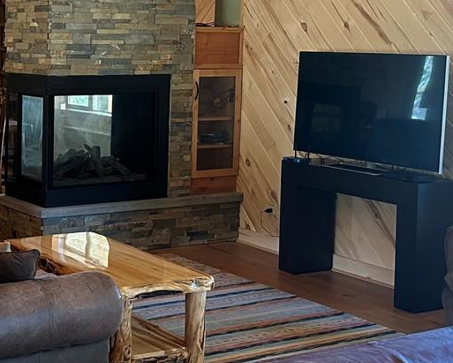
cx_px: 58
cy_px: 104
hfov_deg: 25.4
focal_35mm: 73
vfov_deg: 20.9
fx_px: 979
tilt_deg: -4.3
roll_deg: -0.7
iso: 250
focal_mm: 6.86
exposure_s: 1/60
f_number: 1.78
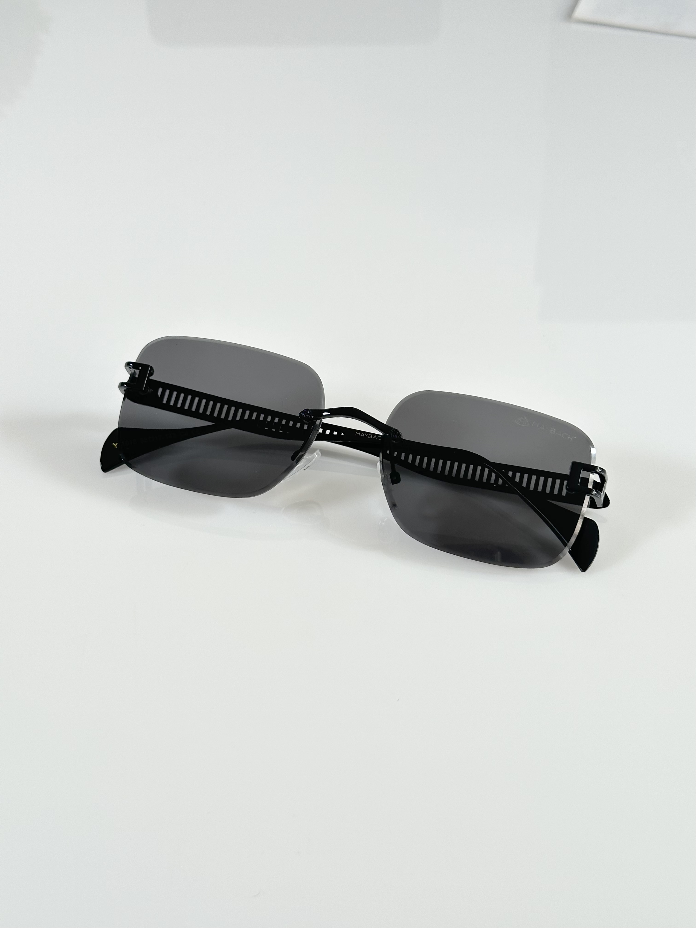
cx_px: 348
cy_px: 464
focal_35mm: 48
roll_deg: +1.8
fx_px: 1287
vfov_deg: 39.7
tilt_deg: -44.4
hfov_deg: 30.3
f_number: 1.78
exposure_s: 1/121
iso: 64
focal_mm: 6.86
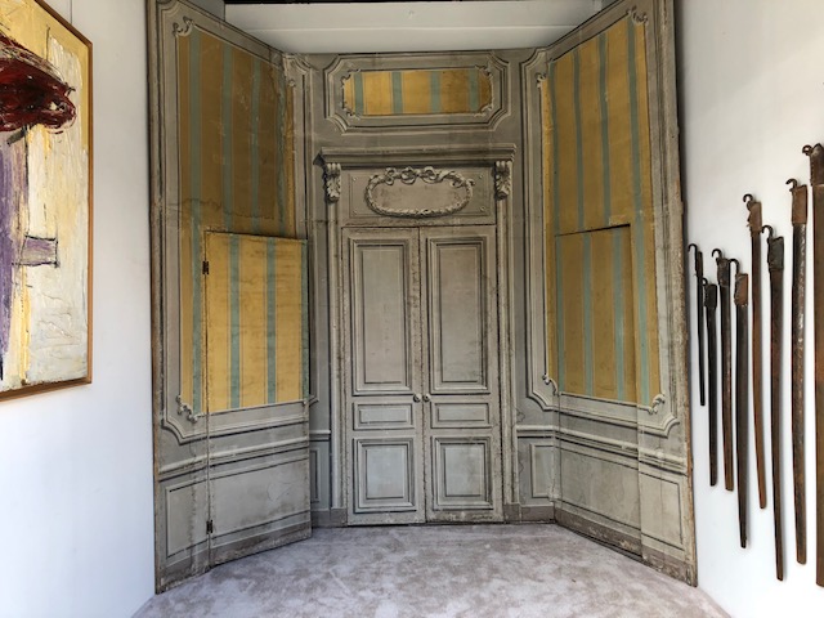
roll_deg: +1.5
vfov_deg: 49.7
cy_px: 309
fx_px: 667
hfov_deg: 63.4
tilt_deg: +0.4
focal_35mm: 28
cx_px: 412
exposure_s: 1/120
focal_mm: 3.99
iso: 40
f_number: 1.8
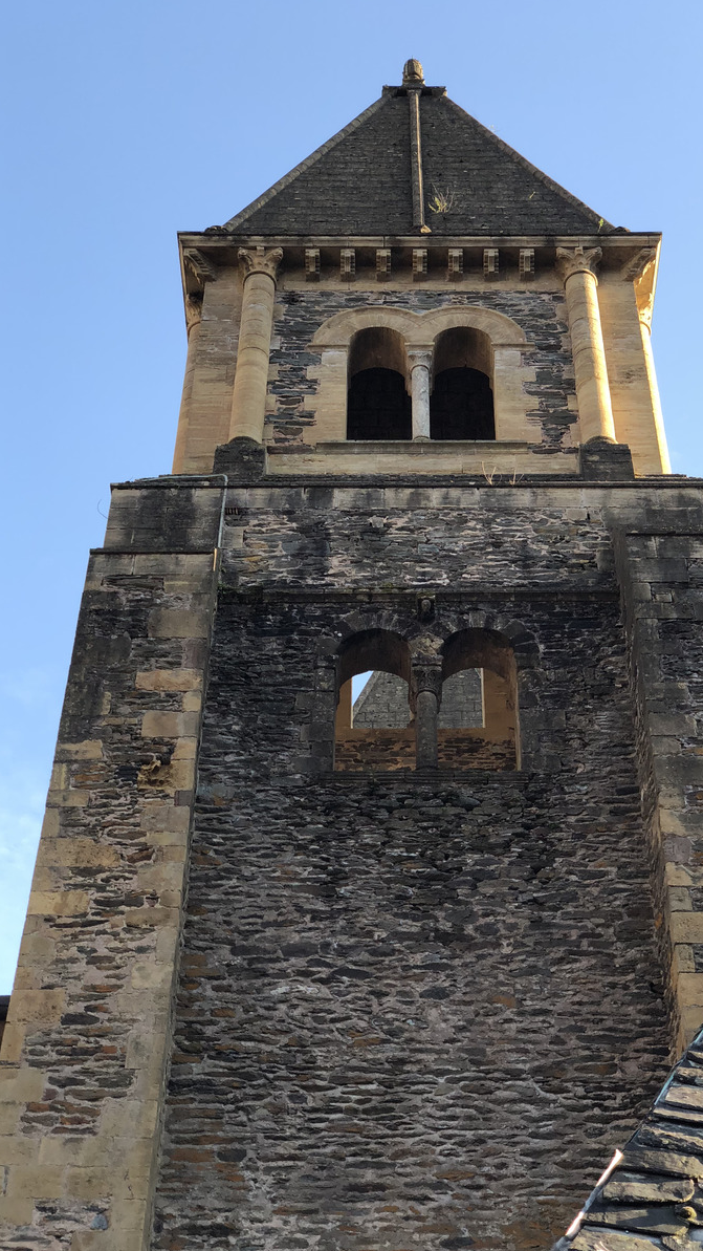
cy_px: 625
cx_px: 417
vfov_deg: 36.6
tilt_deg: +44.5
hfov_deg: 21.1
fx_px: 1889
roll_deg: +2.0
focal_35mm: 57
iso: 32
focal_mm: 6
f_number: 2.4
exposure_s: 1/216
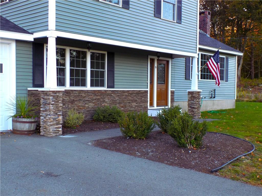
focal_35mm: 41
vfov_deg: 35.1
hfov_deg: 45.8
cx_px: 131
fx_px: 310
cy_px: 98
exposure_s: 1/60
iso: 80
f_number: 3.6
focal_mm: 7.3
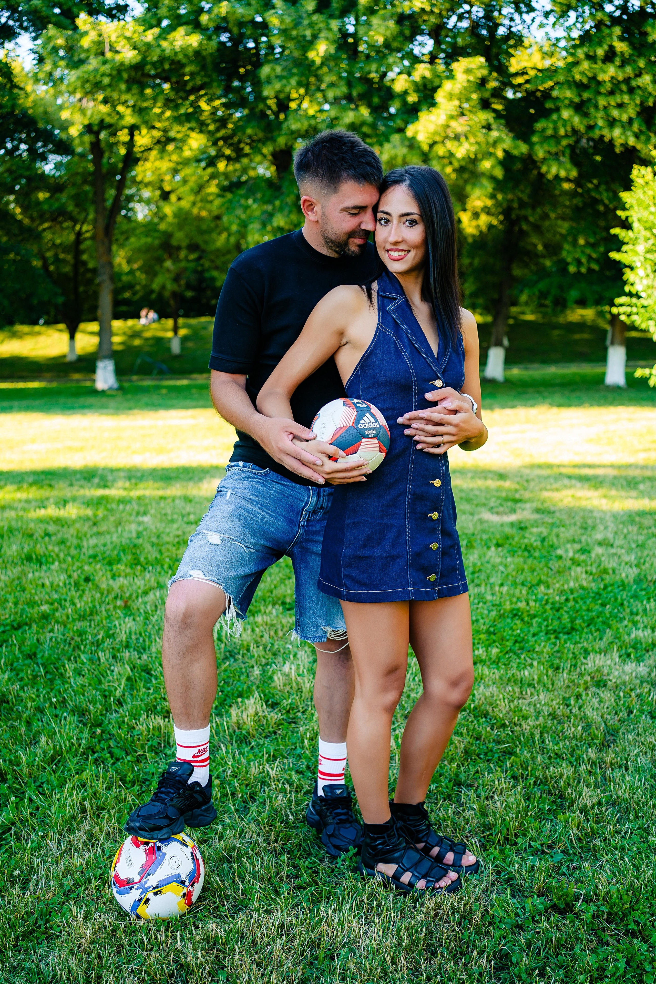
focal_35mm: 35
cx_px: 328
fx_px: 957
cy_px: 492
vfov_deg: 54.4
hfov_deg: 37.9
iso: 200
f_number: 2.8
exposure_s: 1/250
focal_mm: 35
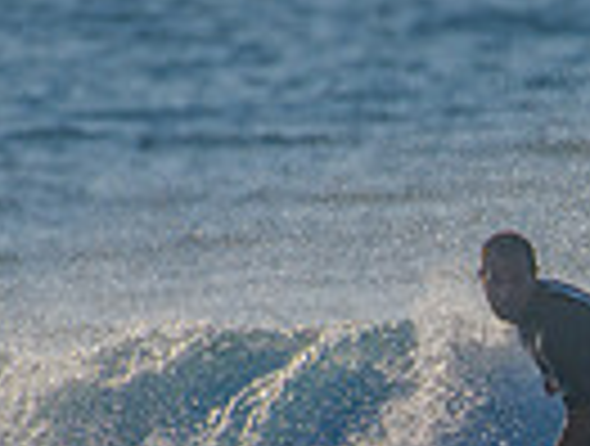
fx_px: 36267
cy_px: 543
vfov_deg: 0.7
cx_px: 572
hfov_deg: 0.9
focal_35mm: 2122
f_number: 5.6
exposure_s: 1/2000
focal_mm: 500
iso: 140
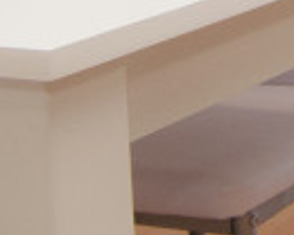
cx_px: 633
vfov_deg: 10.6
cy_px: -246
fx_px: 1157
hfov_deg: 12.3
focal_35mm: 133
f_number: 5
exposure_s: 1/125
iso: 800
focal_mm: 12
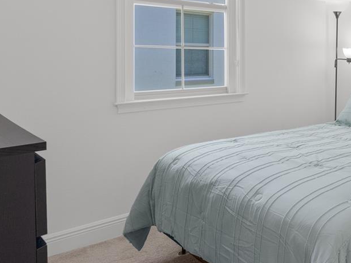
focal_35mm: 35
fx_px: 355
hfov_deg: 44.5
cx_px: 354
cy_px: 59
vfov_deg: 39.3
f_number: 8
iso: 320
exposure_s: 1/8
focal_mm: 14
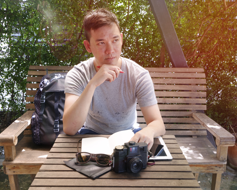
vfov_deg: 39.2
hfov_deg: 47.9
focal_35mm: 38
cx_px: 124
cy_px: 95
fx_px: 267
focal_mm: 22.2
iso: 400
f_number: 9
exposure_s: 1/12
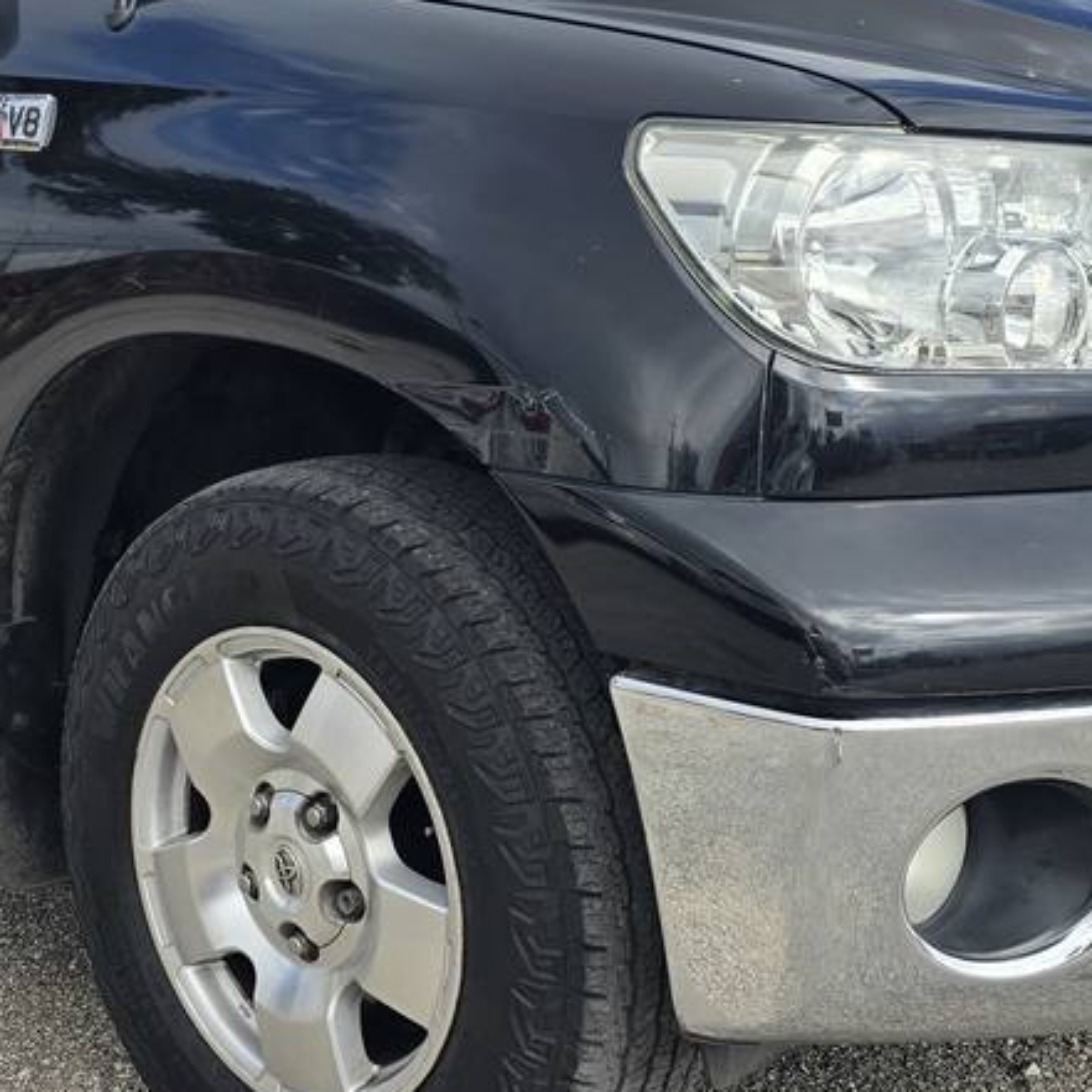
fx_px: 2106
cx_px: 389
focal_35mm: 59
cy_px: 530
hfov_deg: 28.9
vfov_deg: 29.1
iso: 12
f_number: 1.7
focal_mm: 6.3
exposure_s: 1/596
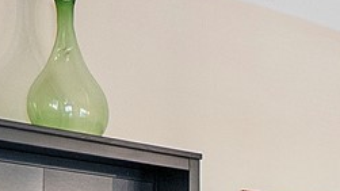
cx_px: 480
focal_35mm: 106
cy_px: 362
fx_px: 955
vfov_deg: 10.6
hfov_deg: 18.3
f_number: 7.1
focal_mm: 10
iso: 800
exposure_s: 1/15
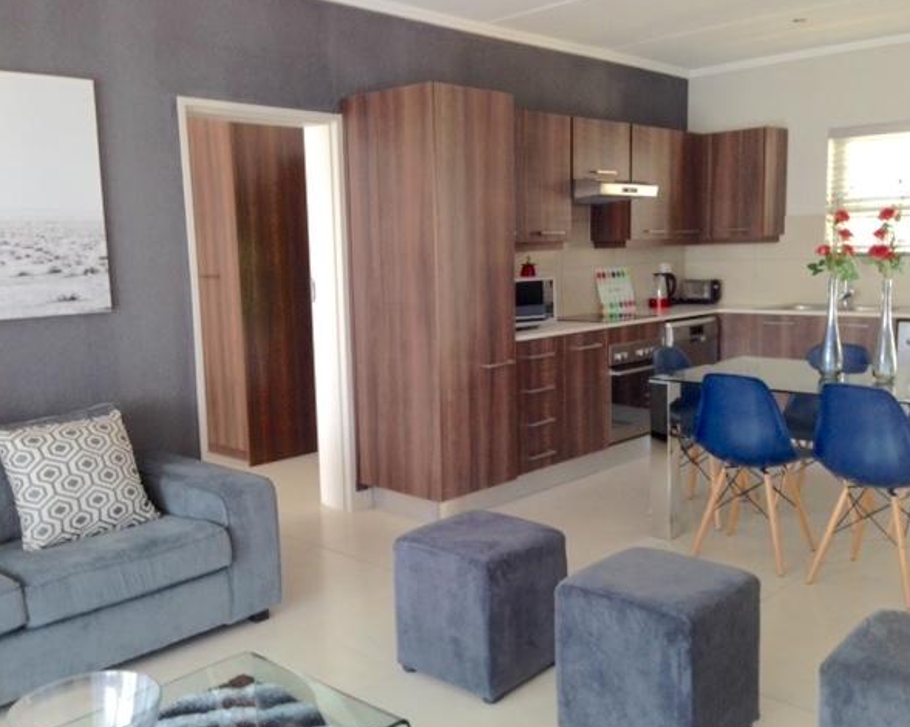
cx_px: 454
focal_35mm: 35
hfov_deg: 51.5
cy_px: 364
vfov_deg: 42.2
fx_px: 942
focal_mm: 4.12
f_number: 2.4
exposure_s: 1/20
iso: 80
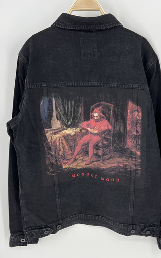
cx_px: 93
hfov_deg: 43.0
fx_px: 204
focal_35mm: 29
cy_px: 133
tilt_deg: -12.0
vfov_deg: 64.6
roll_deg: +1.7
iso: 40
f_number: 1.5
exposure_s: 1/277
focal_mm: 5.7
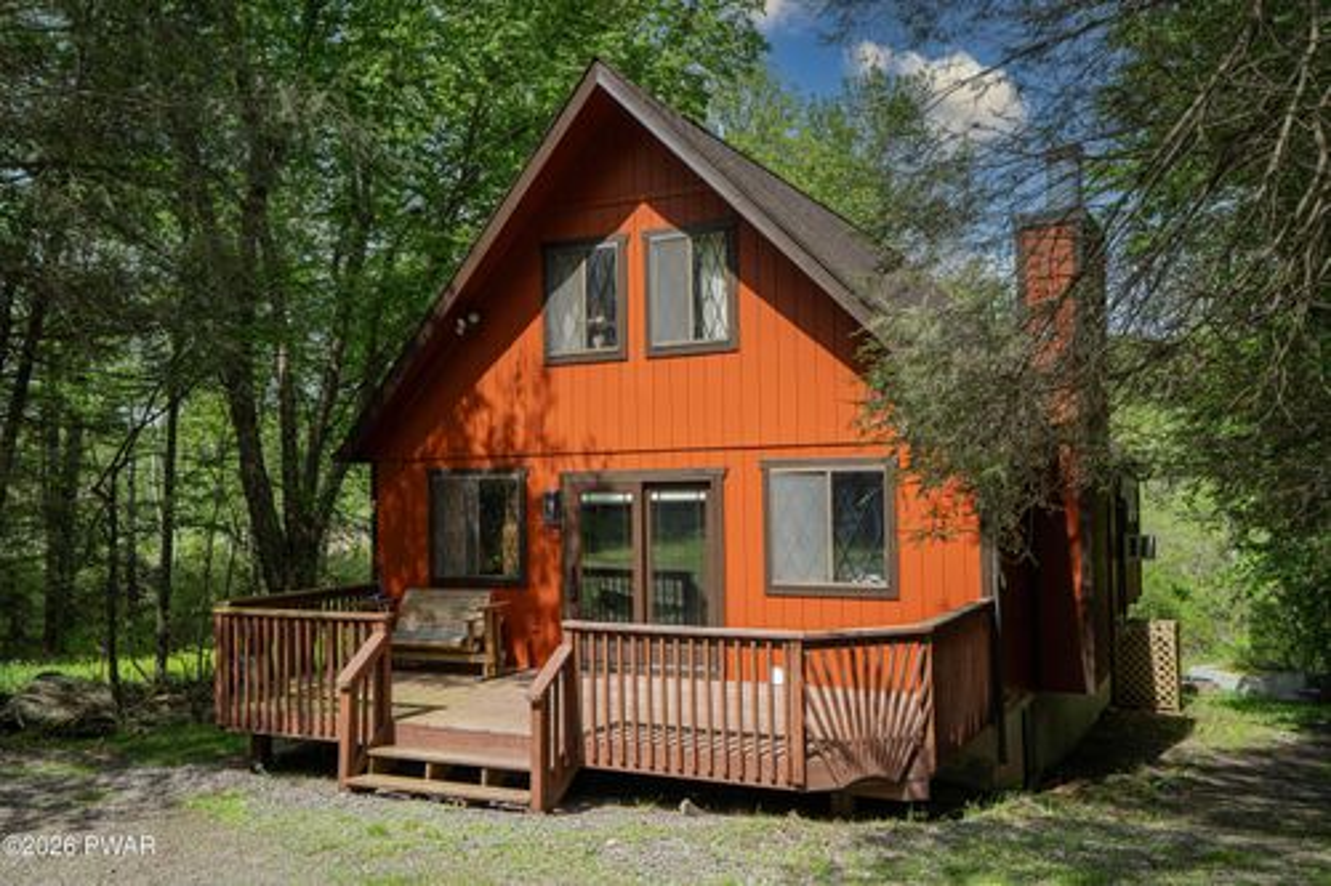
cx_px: 666
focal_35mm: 32
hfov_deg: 58.7
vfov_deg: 41.1
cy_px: 443
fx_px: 1183
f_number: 6.3
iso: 100
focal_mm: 32
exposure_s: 1/100
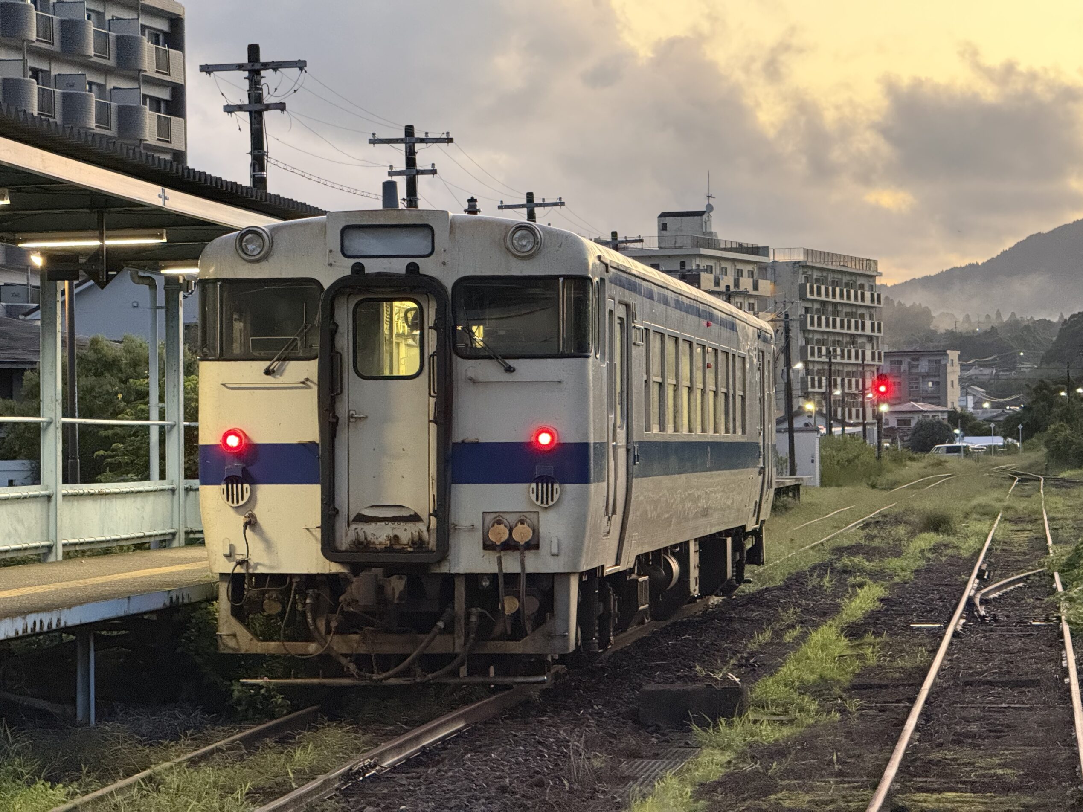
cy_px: 403
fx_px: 3785
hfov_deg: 16.3
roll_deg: +0.1
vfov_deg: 12.2
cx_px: 540
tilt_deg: +1.1
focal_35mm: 121
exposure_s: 1/40
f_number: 2.8
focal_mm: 15.66
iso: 800
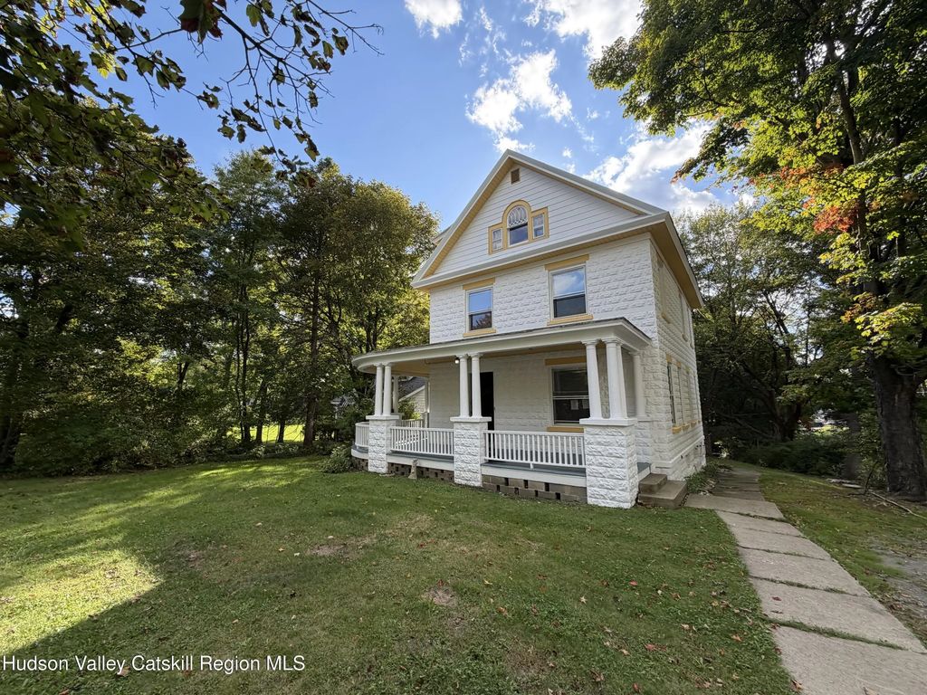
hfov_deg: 102.1
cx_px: 464
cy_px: 348
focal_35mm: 14
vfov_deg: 85.7
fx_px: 375
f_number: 2.2
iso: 64
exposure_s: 1/502
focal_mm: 2.22
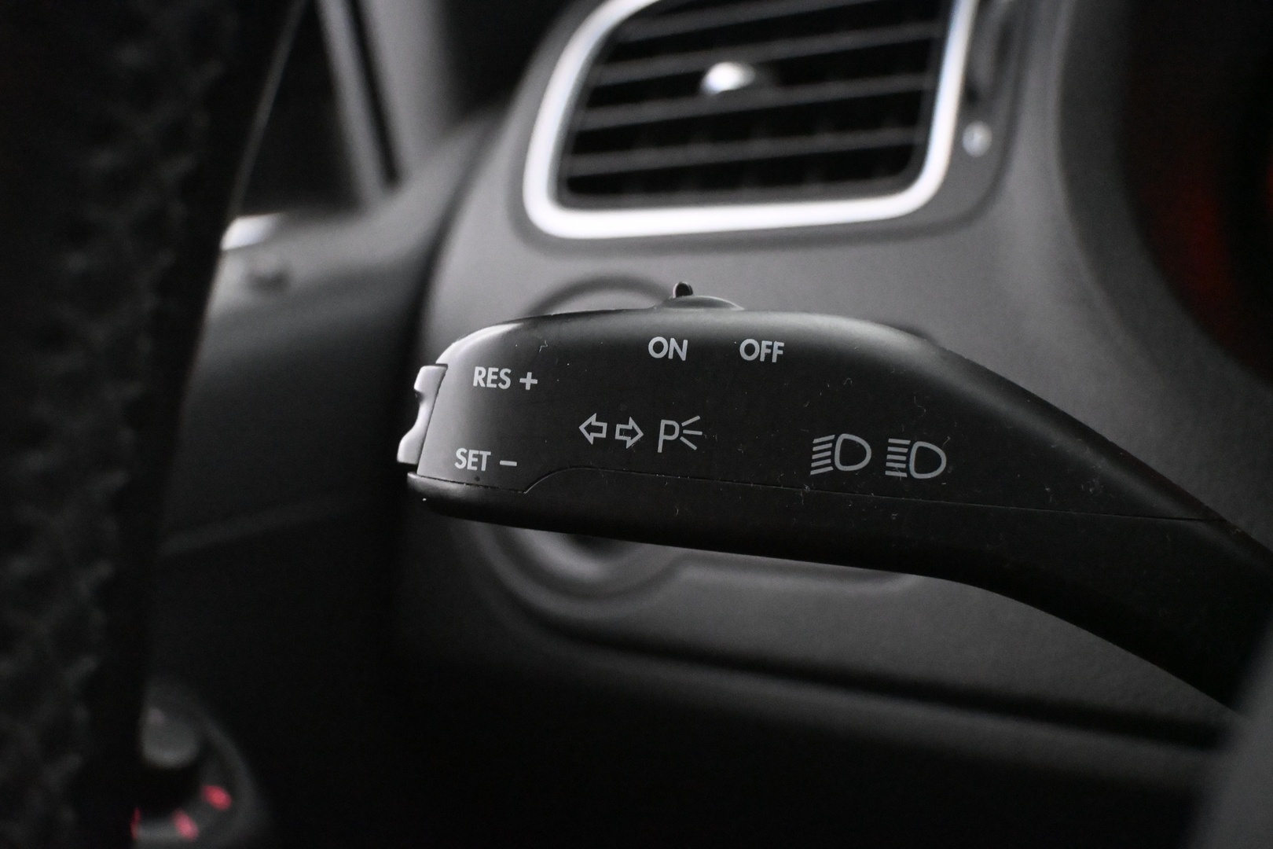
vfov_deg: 30.8
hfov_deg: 45.0
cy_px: 424
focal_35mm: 44
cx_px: 636
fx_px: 1538
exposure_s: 1/60
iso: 12800
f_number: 4.8
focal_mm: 29
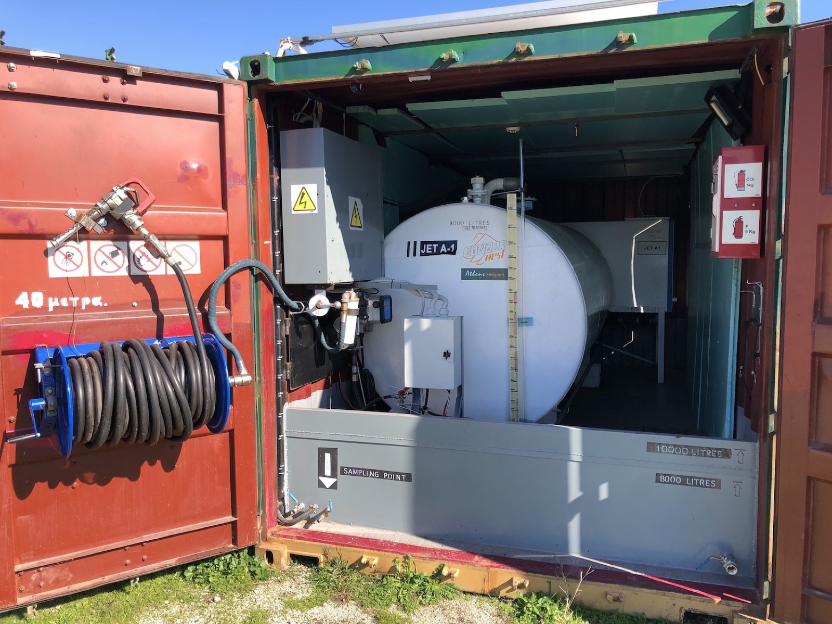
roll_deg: +0.3
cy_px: 312
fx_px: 673
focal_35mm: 28
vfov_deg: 49.7
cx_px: 416
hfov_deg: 63.4
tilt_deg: -5.5
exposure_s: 1/727
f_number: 1.8
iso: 20
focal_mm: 4
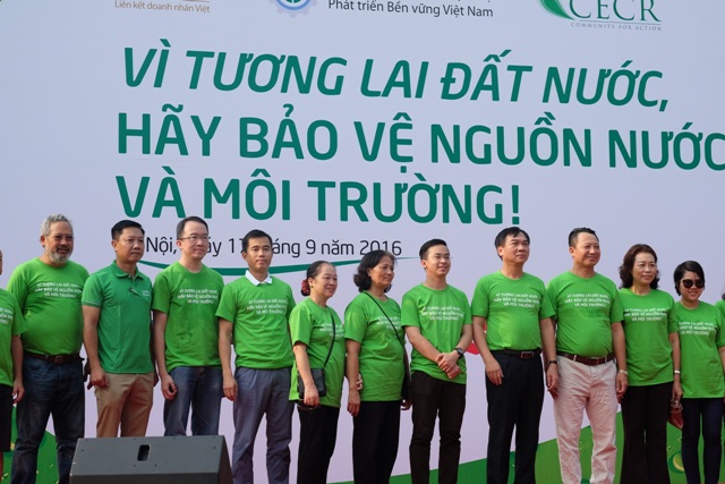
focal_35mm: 84
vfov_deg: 16.3
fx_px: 1692
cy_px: 242
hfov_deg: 24.2
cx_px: 362
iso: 200
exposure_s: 1/600
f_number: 4
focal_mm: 56
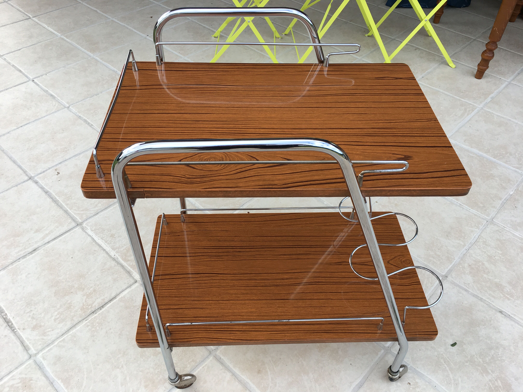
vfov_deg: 48.2
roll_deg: -0.7
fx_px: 438
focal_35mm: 29
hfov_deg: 61.7
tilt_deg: -43.9
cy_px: 196
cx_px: 262
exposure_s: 1/371
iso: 25
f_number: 2.2
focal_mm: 4.15
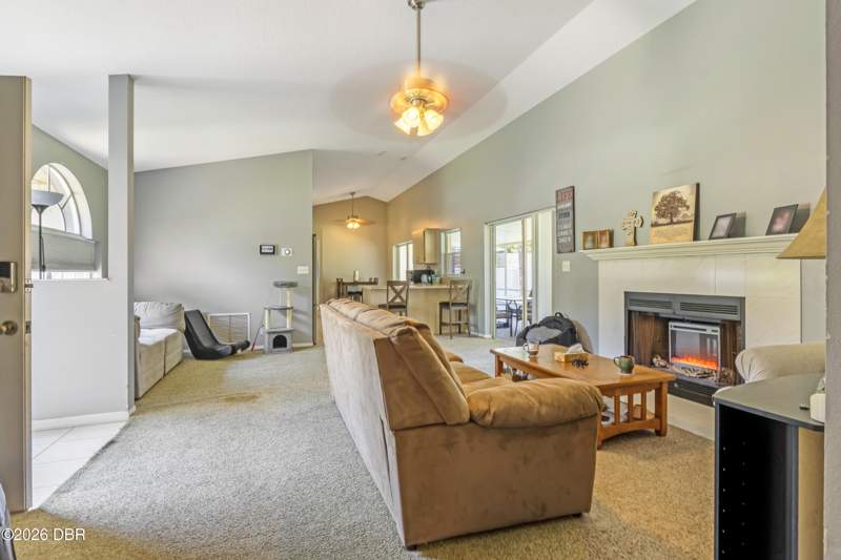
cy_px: 280
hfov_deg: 95.0
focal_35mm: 16
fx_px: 385
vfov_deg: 72.0
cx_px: 420
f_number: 9
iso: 250
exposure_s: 1/60
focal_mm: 11
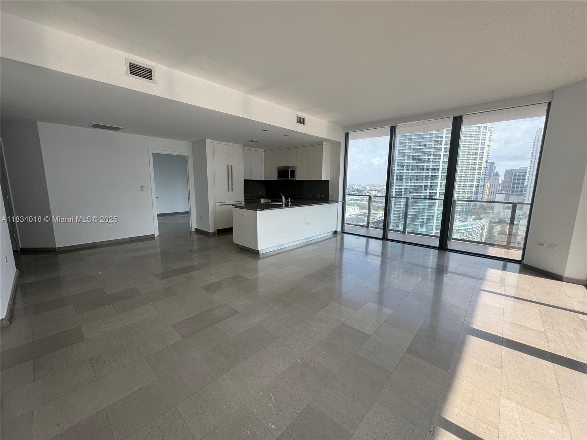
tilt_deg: -9.7
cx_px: 294
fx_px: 237
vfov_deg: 85.7
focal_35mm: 14
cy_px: 220
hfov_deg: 102.1
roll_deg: +0.1
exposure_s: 1/277
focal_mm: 2.22
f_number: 2.2
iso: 40
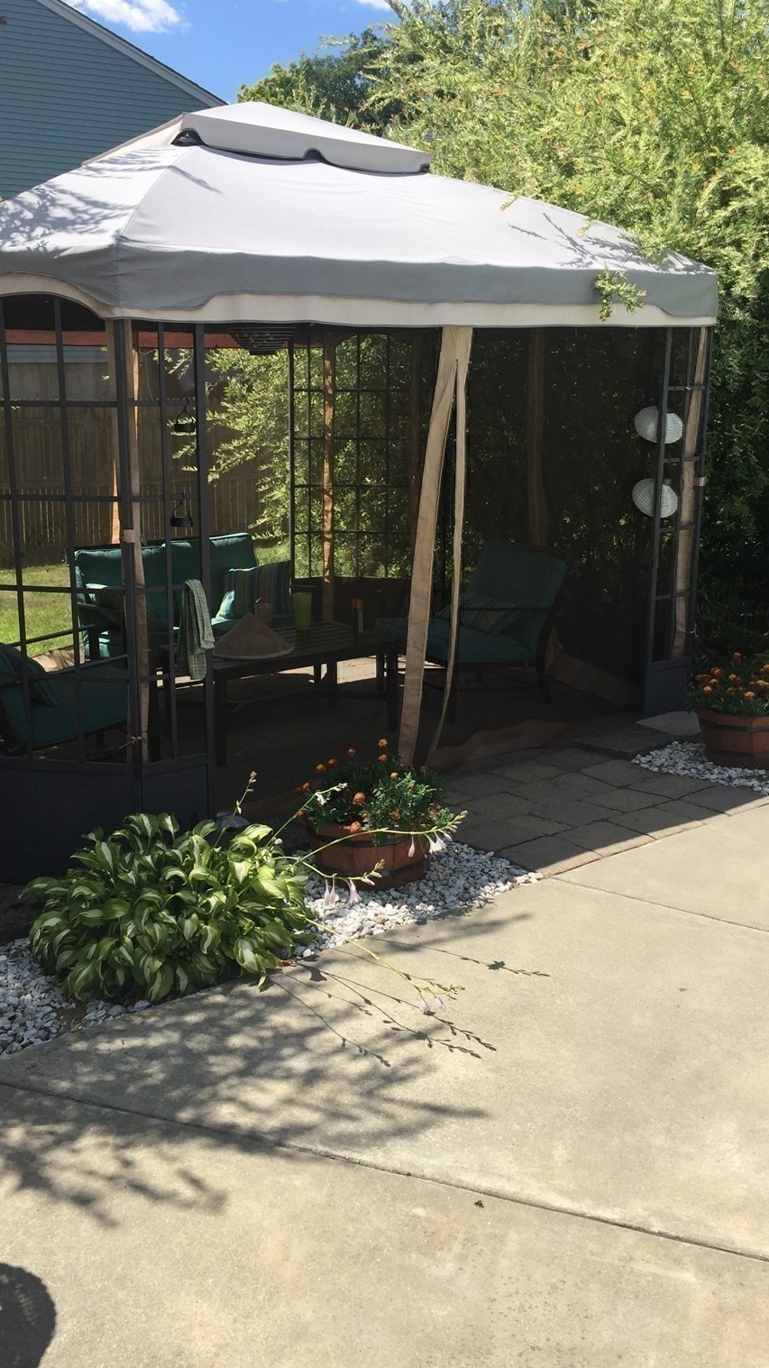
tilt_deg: -12.8
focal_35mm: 32
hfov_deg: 36.6
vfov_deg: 61.0
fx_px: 1160
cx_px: 320
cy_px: 676
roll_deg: +1.1
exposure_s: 1/1883
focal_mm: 4.15
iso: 32
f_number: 2.2
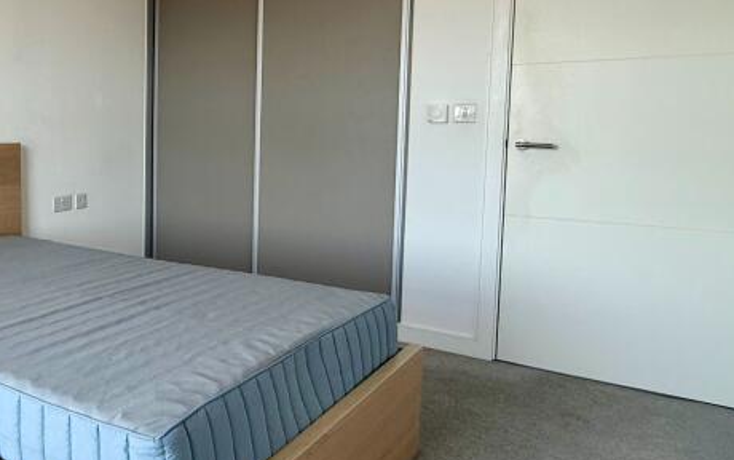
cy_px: 176
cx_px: 89
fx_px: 660
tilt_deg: -4.6
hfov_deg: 52.0
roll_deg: -0.4
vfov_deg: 38.2
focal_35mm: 33
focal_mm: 2.22
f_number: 2.2
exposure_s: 1/100
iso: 100
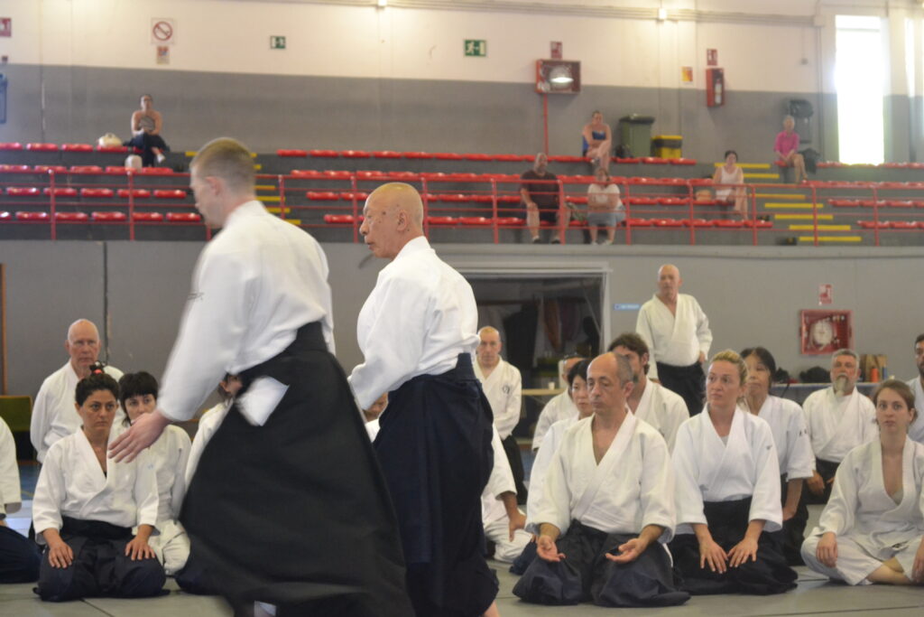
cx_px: 462
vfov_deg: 18.2
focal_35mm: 75
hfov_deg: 27.0
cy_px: 308
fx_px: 1925
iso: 2200
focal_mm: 50
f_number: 5.6
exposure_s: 1/60
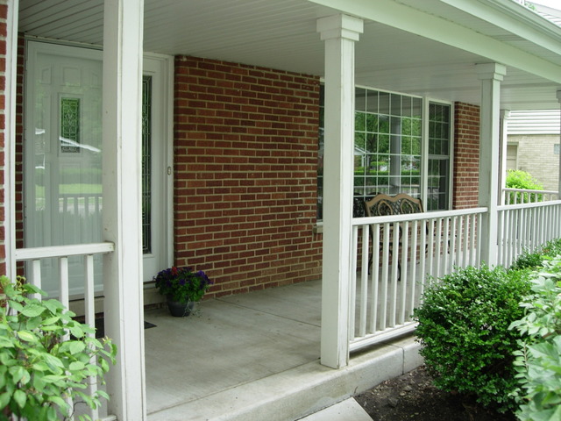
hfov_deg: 49.0
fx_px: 616
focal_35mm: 38
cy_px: 210
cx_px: 280
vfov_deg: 37.7
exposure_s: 1/102
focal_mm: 7.8
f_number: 2.8
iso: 64
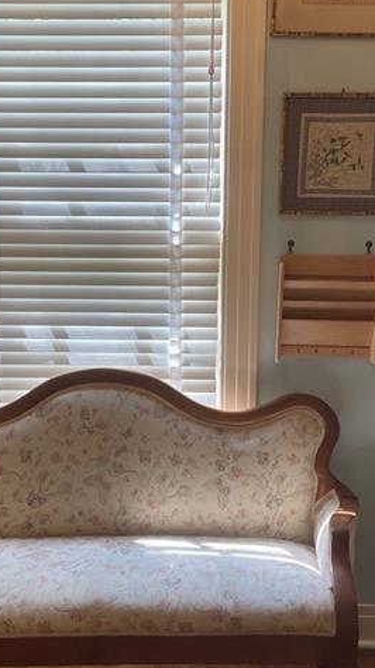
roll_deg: +0.2
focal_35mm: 46
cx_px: 183
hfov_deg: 26.0
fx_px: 813
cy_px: 321
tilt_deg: -11.2
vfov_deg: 44.6
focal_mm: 4.2
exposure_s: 1/120
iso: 64
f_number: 1.6
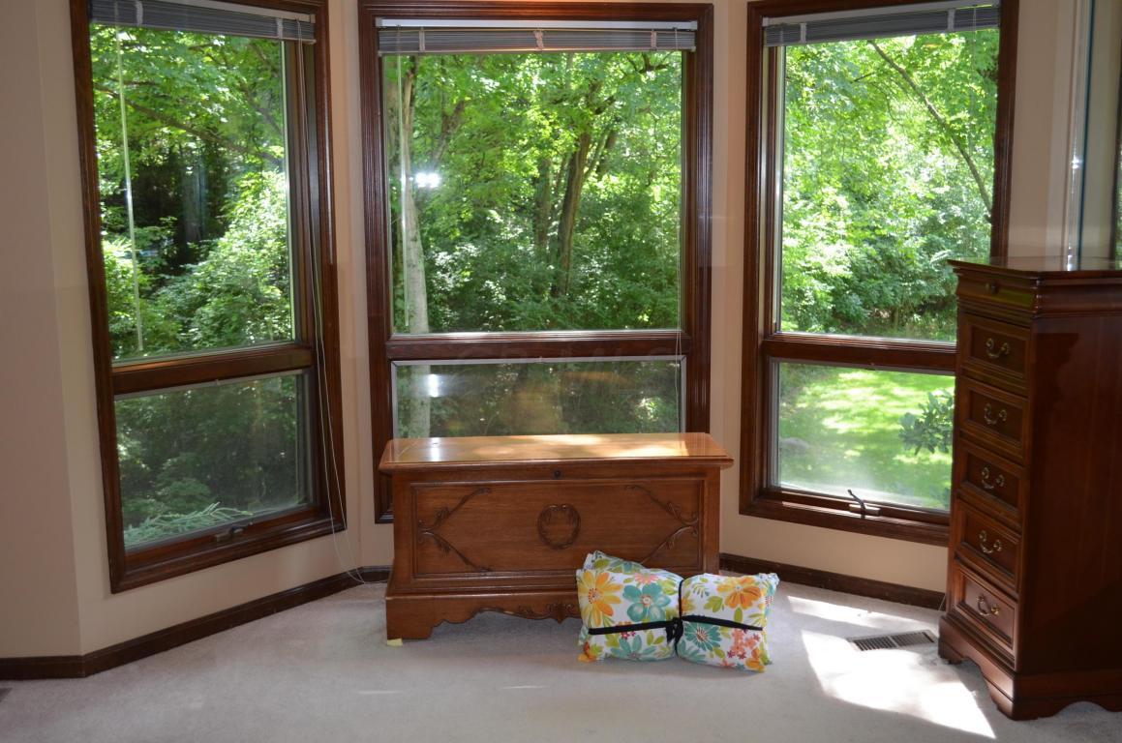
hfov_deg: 49.6
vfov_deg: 34.1
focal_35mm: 39
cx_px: 561
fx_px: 1213
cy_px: 372
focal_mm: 26
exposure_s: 1/60
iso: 450
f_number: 4.2
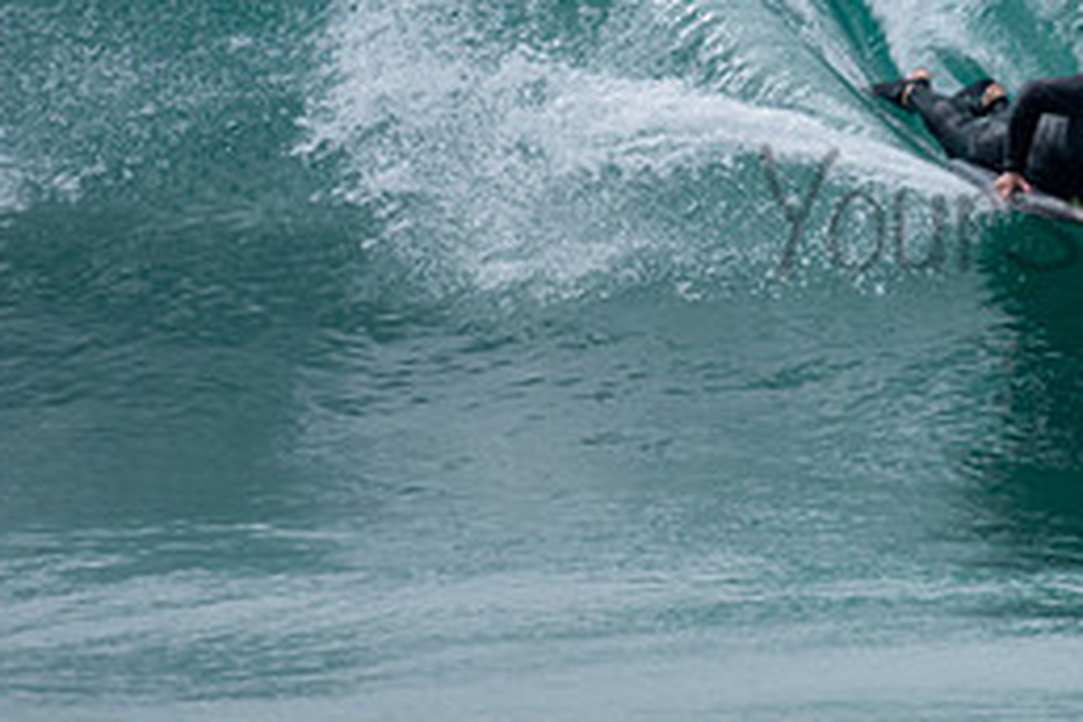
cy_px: 174
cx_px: 1192
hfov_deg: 1.2
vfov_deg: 0.8
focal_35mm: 1687
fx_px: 50747
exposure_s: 1/1250
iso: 360
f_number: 5.6
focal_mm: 500
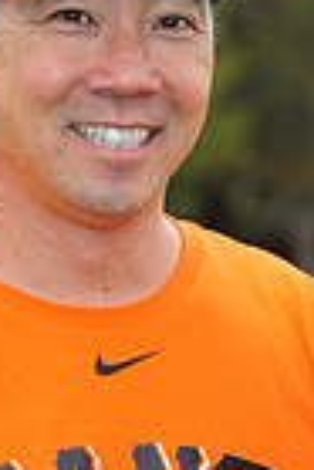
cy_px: 615
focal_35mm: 605
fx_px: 7895
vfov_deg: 3.4
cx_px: 331
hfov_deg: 2.3
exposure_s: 1/200
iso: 400
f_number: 7.1
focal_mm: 145
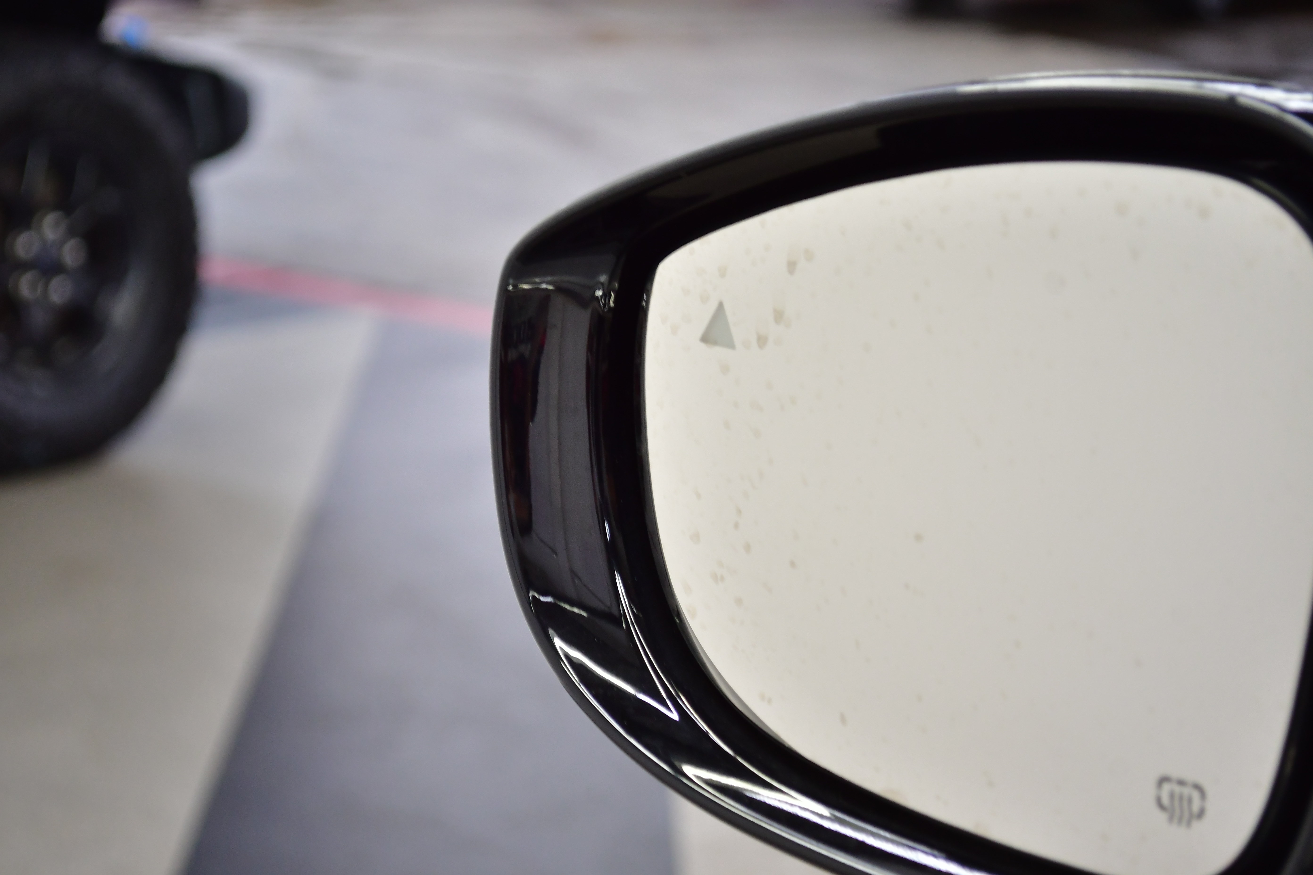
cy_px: 438
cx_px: 656
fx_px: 3009
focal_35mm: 82
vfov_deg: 16.6
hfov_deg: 24.6
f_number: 5.6
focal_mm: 55
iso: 900
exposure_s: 1/40
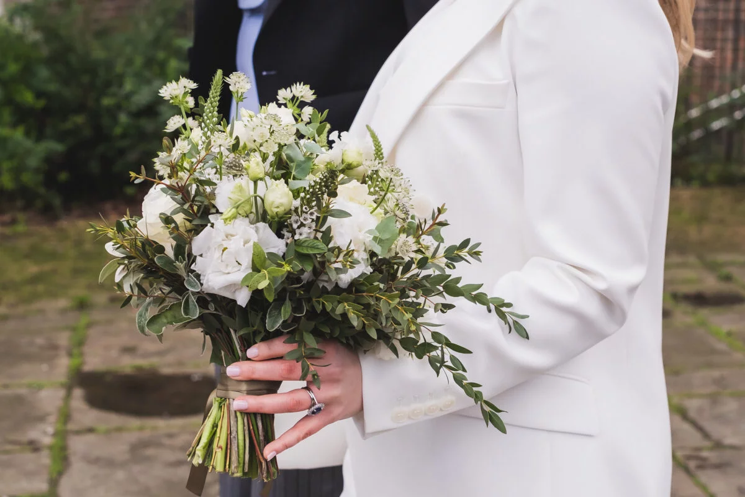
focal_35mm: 69
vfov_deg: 19.6
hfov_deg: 29.1
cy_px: 192
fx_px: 1436
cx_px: 354
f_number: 4
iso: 320
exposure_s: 1/500
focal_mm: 33
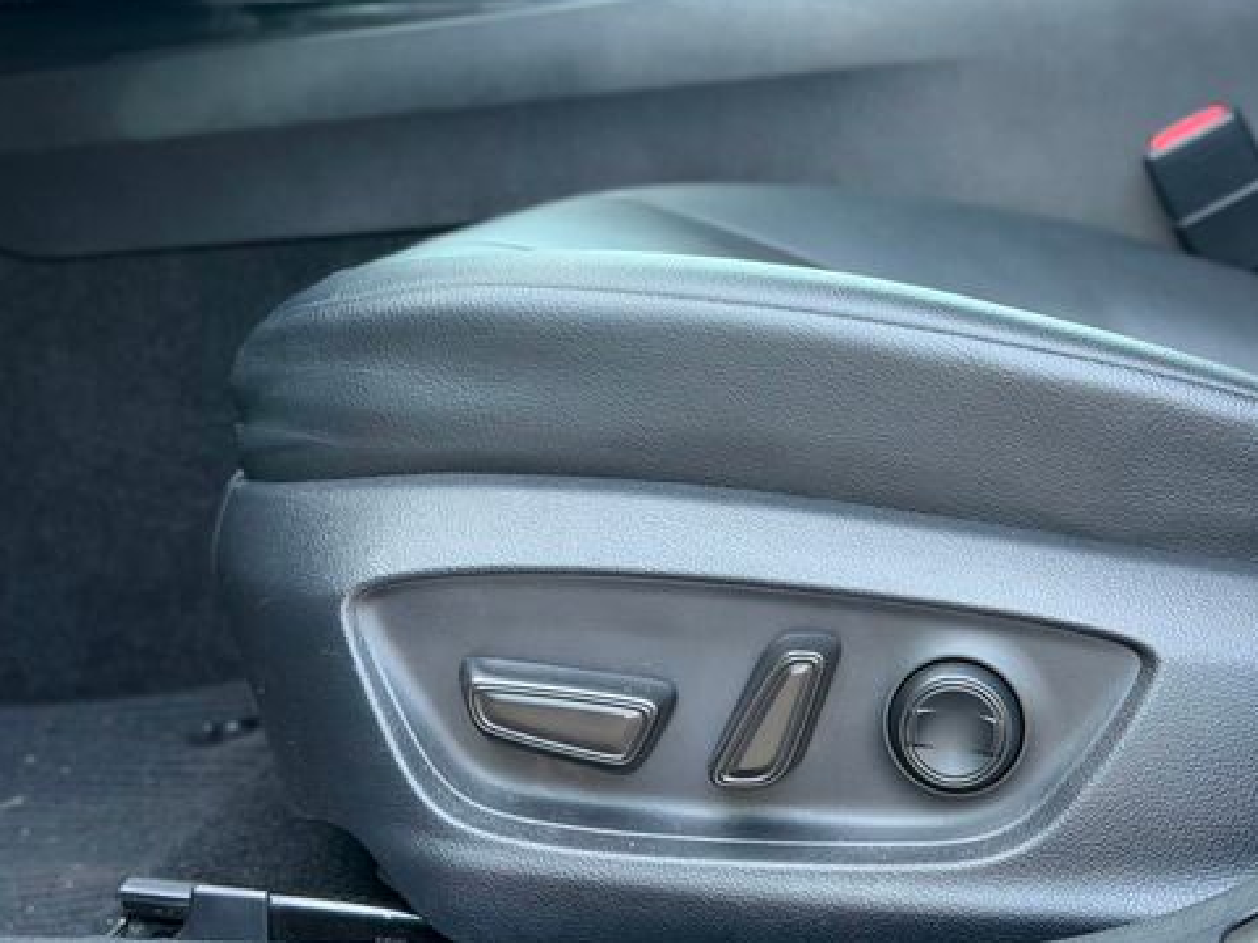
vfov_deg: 22.9
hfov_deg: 30.1
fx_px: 2326
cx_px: 831
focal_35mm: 64
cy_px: 448
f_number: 1.78
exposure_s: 1/114
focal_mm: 6.76
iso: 160
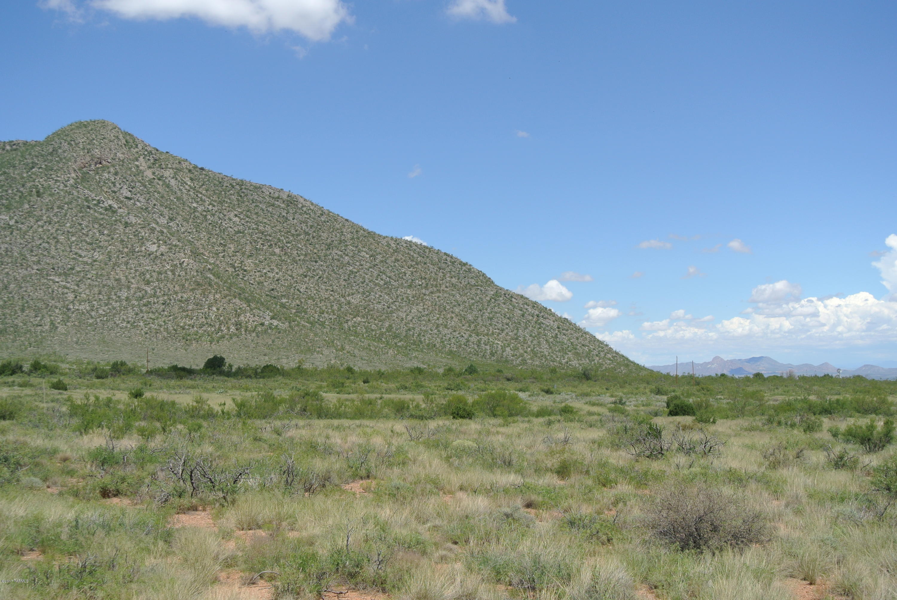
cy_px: 300
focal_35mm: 44
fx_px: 1098
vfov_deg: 30.6
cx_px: 448
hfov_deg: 44.5
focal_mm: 16.3
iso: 100
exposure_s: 1/800
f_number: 5
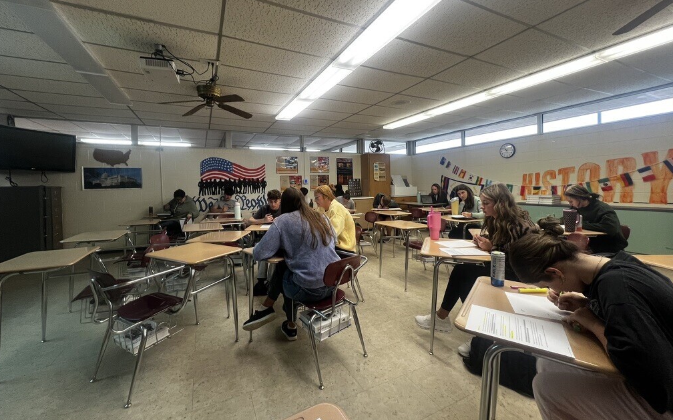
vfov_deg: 78.4
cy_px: 191
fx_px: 257
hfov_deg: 105.3
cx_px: 335
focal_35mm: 14
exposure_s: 1/120
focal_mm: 1.57
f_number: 1.8
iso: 200
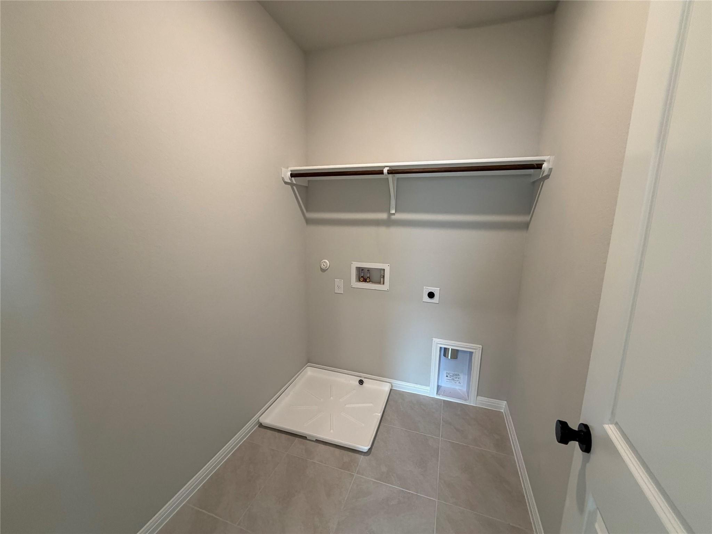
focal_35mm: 14
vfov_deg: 85.7
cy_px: 267
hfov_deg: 102.1
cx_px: 356
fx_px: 288
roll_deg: +0.1
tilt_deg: -9.7
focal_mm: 2.22
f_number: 2.2
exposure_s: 1/60
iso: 200
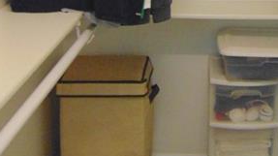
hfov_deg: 28.5
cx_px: 211
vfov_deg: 15.7
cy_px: -47
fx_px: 538
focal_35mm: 73
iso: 400
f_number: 3
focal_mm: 4.5
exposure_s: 1/25
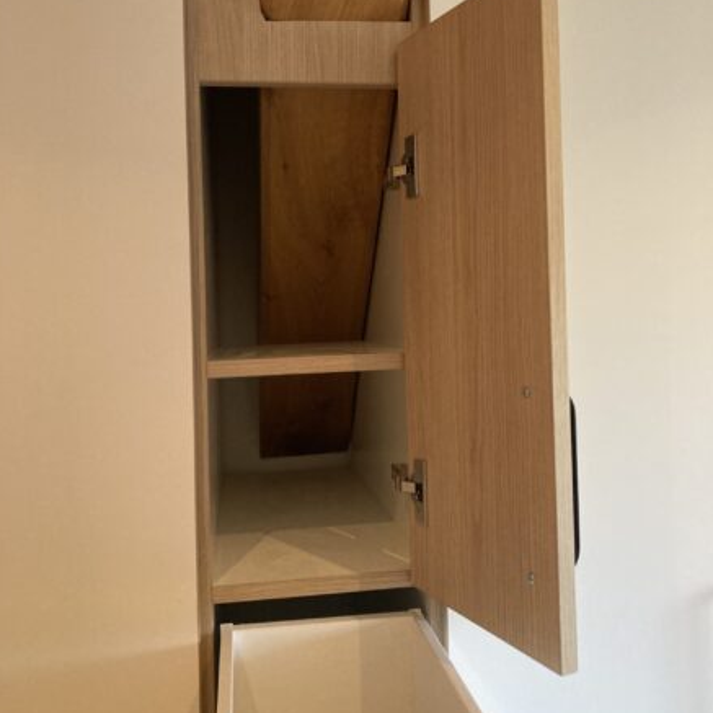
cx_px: 352
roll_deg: -0.2
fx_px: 792
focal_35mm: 34
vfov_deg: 48.3
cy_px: 312
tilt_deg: -2.8
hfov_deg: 48.4
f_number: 1.8
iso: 320
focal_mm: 3.99
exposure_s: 1/33
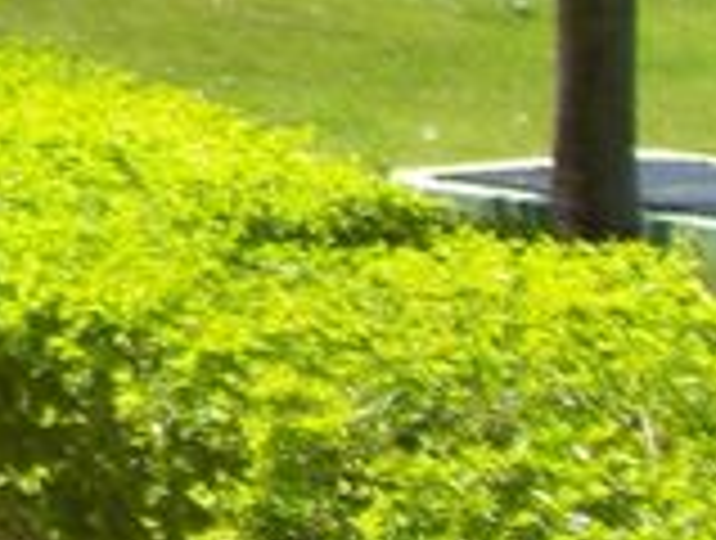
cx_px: -1418
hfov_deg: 7.2
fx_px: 5058
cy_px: -724
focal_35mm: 244
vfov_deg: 5.9
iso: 64
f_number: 2.7
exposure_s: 1/800
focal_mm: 6.2
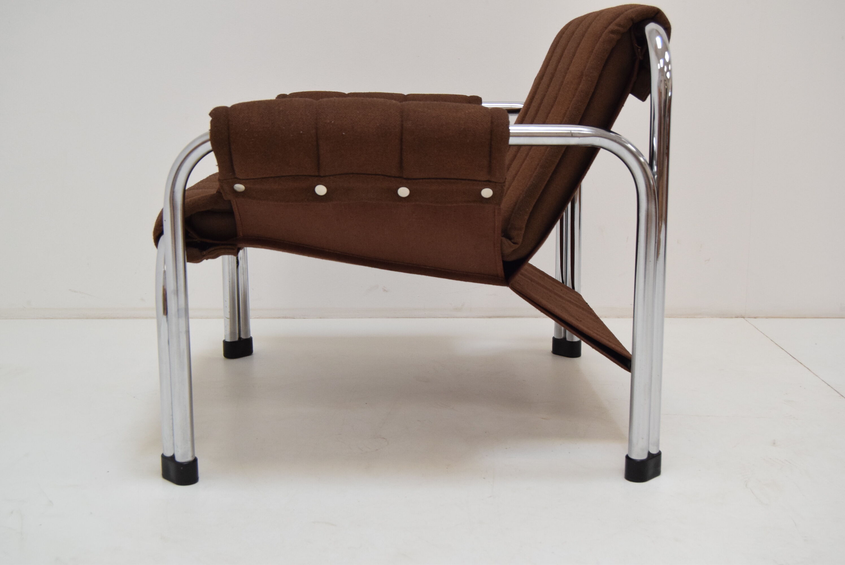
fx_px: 1092
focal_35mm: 46
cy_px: 282
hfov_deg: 42.3
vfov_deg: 29.0
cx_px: 422
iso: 1600
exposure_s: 1/160
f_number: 6.3
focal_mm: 31
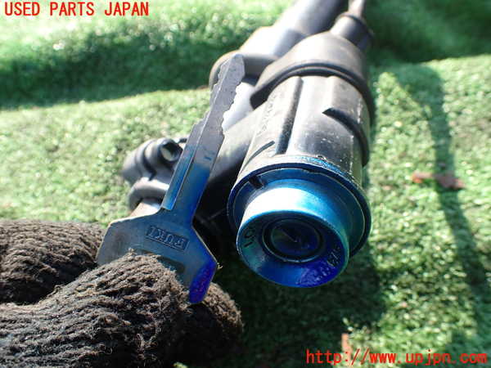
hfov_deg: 60.0
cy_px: 184
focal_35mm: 30
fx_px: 426
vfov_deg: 46.8
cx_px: 246
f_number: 3.2
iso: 100
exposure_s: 1/160
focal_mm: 5.4
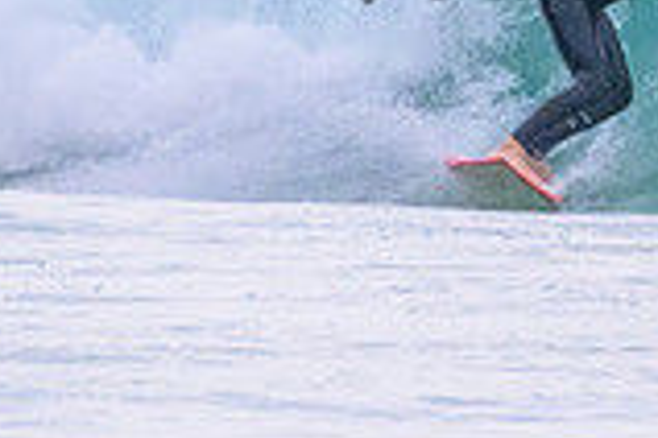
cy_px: -97
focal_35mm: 2920
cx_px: 770
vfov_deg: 0.5
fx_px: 53367
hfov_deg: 0.7
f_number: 11
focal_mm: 800
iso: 8000
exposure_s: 1/320
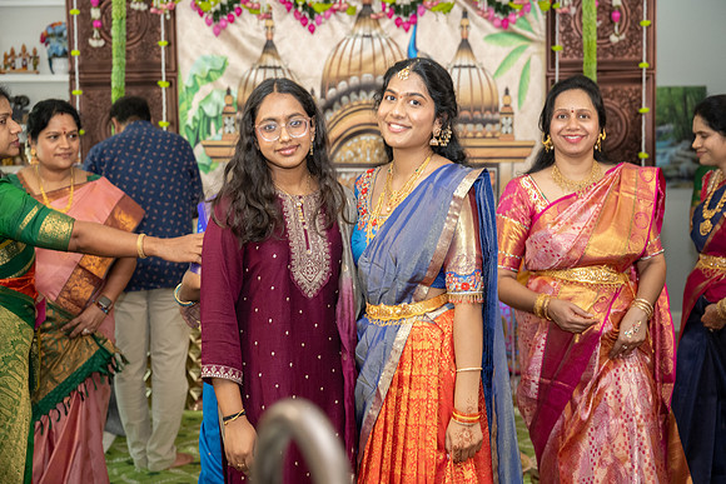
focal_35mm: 60
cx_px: 363
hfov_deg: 33.3
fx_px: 1213
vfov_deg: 22.6
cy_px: 242
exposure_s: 1/160
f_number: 4
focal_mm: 60
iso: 1600
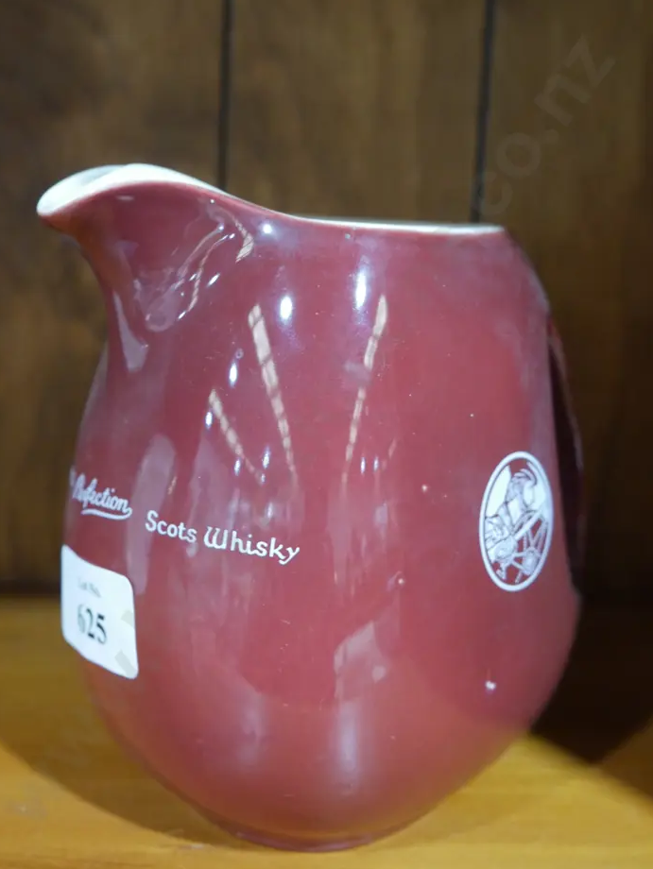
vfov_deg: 38.9
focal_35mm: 49
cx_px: 308
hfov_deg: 29.7
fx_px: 1231
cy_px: 434
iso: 2500
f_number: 4.7
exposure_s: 1/60
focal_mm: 22
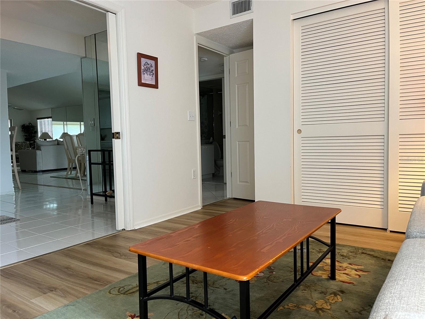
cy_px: 160
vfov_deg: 53.1
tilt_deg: -4.0
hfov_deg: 67.3
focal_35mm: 26
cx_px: 212
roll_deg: +1.1
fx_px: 319
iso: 160
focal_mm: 5.1
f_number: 1.6
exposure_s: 1/60
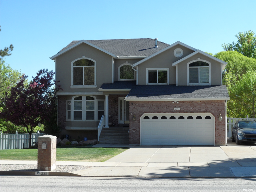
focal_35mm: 52
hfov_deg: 36.8
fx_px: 385
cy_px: 96
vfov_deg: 28.0
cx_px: 128
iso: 80
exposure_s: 1/250
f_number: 5
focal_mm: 9.3
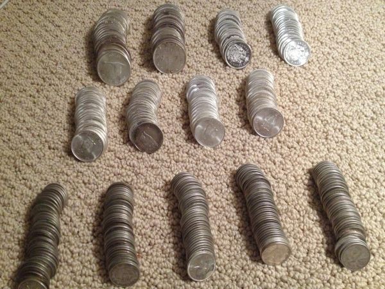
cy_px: 144
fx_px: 389
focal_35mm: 35
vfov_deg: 40.7
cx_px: 192
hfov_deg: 52.6
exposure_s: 1/15
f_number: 2.4
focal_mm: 4.28
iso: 640
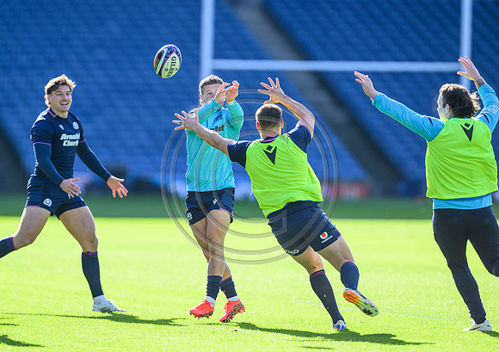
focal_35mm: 430
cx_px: 235
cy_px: 176
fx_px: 6067
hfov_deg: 4.7
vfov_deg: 3.3
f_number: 3.5
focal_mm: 400
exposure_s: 1/1600
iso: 500
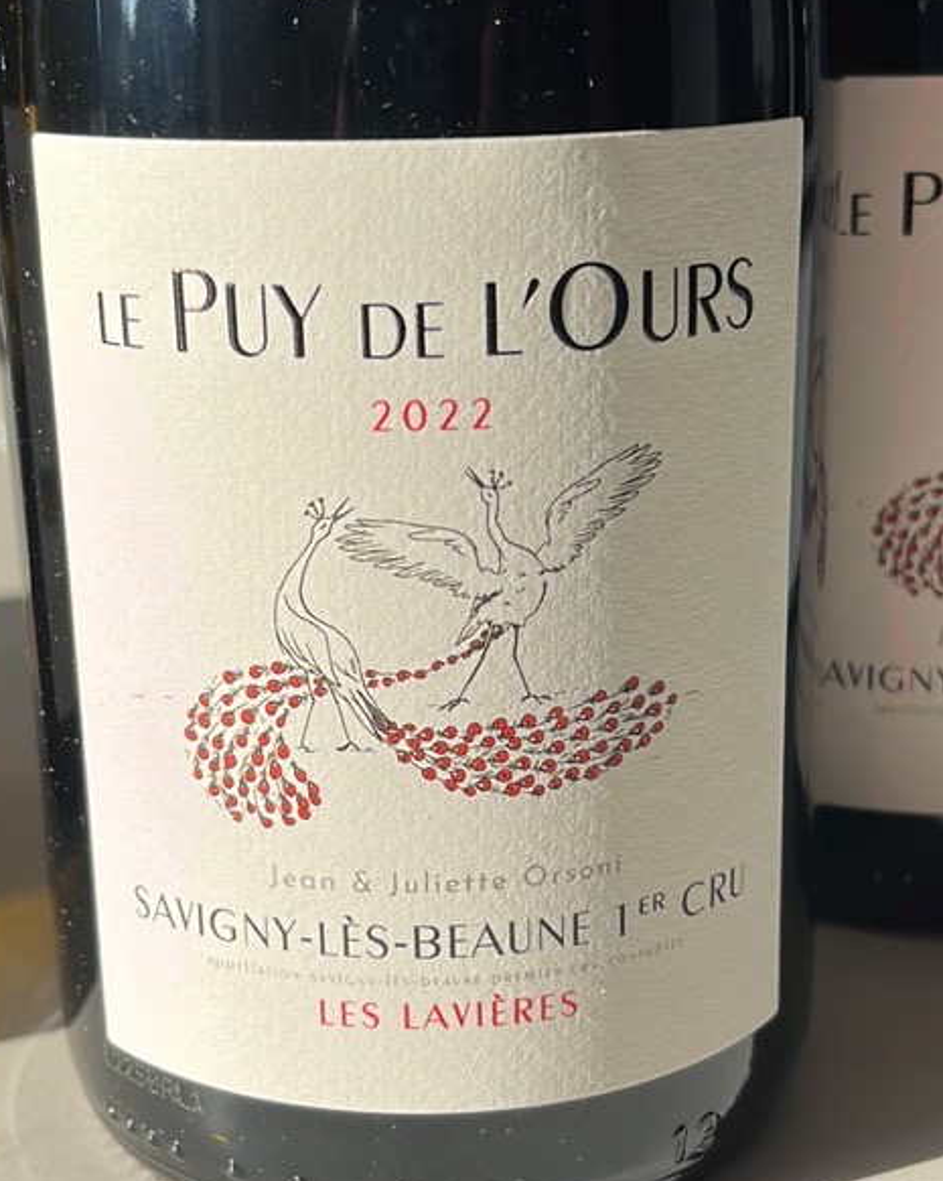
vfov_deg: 60.5
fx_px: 1013
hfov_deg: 49.9
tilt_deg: -18.9
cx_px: 460
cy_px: 593
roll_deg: +2.0
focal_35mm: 29
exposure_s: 1/1912
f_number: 1.6
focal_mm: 5.1
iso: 50
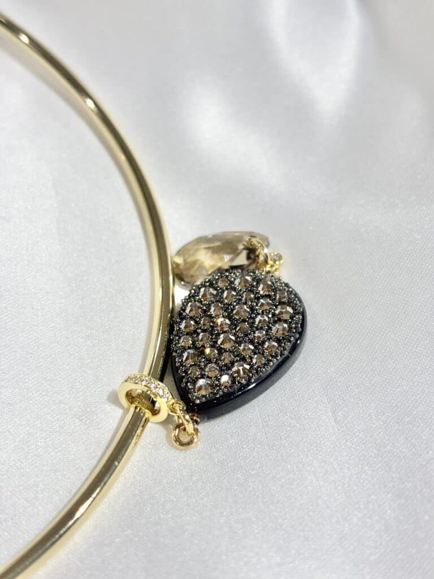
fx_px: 869
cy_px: 290
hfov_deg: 28.0
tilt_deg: -42.0
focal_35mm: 52
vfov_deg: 36.8
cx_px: 217
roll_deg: +5.3
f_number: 1.6
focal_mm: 5.96
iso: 32
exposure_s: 1/250
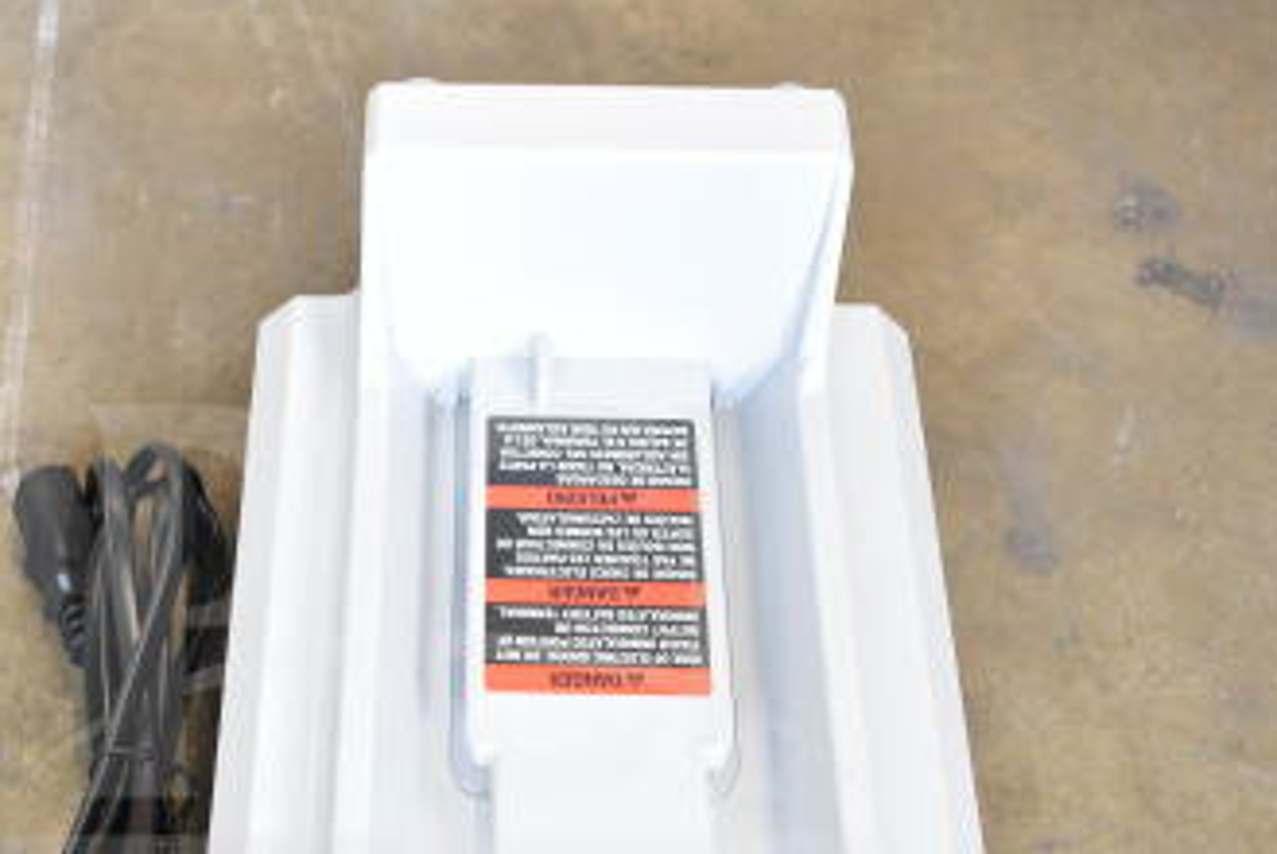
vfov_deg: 26.4
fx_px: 1775
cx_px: 435
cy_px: 712
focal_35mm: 50
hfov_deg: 39.1
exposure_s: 1/80
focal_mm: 18
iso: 1600
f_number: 4.5
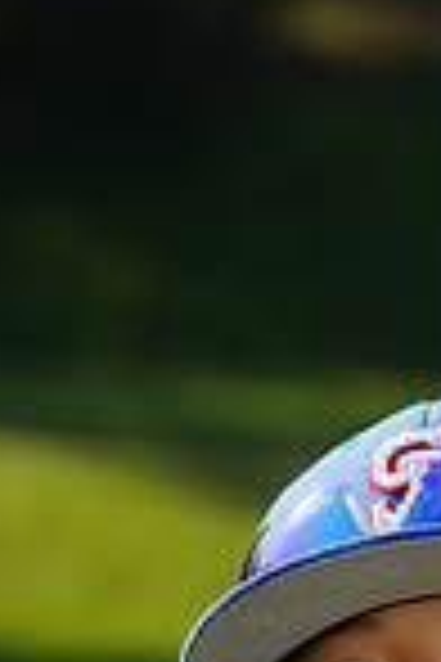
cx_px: 403
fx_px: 12990
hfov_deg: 1.9
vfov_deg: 2.9
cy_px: 1243
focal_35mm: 707
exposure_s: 1/250
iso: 100
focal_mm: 179
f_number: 9
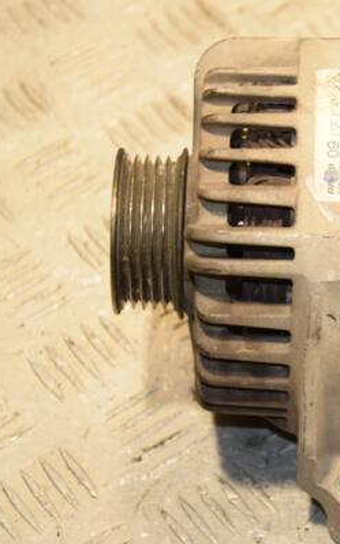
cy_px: 272
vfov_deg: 14.6
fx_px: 2119
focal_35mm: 143
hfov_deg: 9.1
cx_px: 378
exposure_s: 1/160
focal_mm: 62
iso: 800
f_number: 5.3
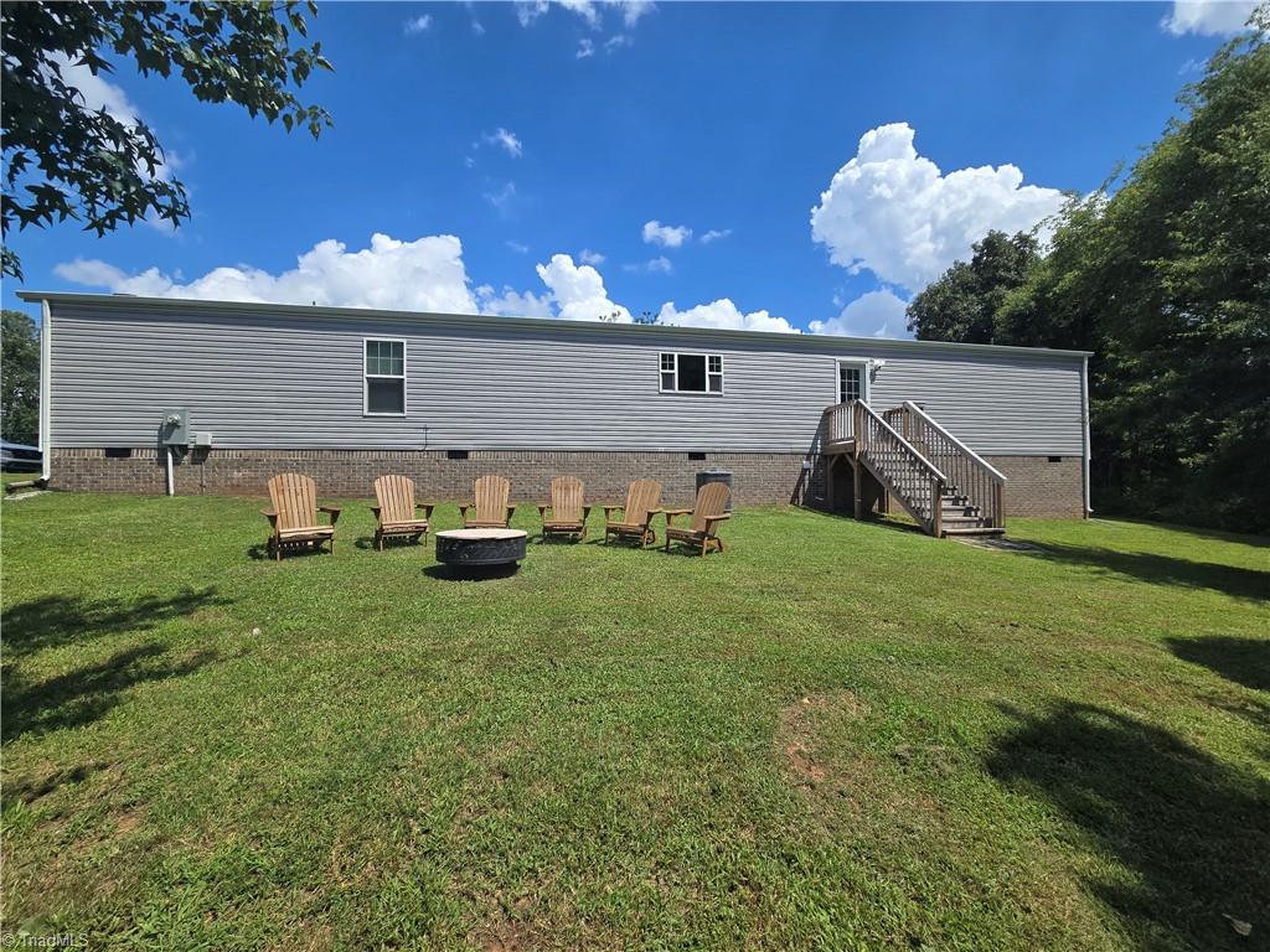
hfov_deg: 106.2
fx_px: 477
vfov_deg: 89.9
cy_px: 476
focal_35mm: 13
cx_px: 635
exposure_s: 1/2657
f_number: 2.2
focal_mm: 2.2
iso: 50
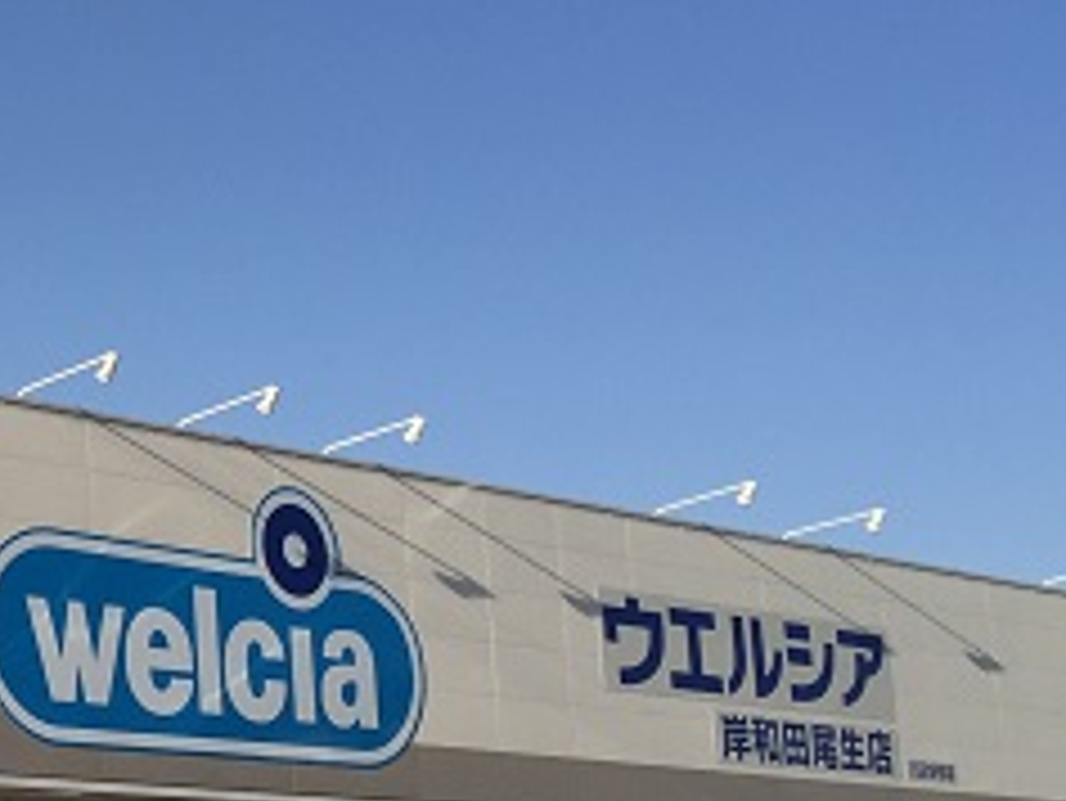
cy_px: 688
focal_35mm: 80
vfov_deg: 18.2
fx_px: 2465
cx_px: -277
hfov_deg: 22.2
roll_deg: +0.3
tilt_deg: +9.2
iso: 32
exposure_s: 1/3049
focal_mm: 4.15
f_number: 2.2
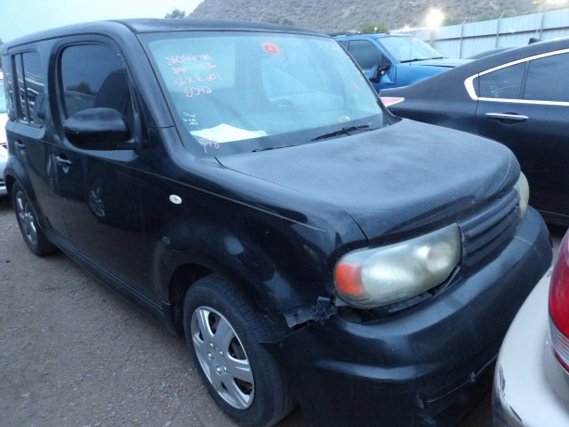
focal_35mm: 25
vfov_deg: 54.9
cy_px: 213
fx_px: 411
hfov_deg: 69.4
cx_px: 278
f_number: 3.2
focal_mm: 4.3
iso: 800
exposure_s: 1/16
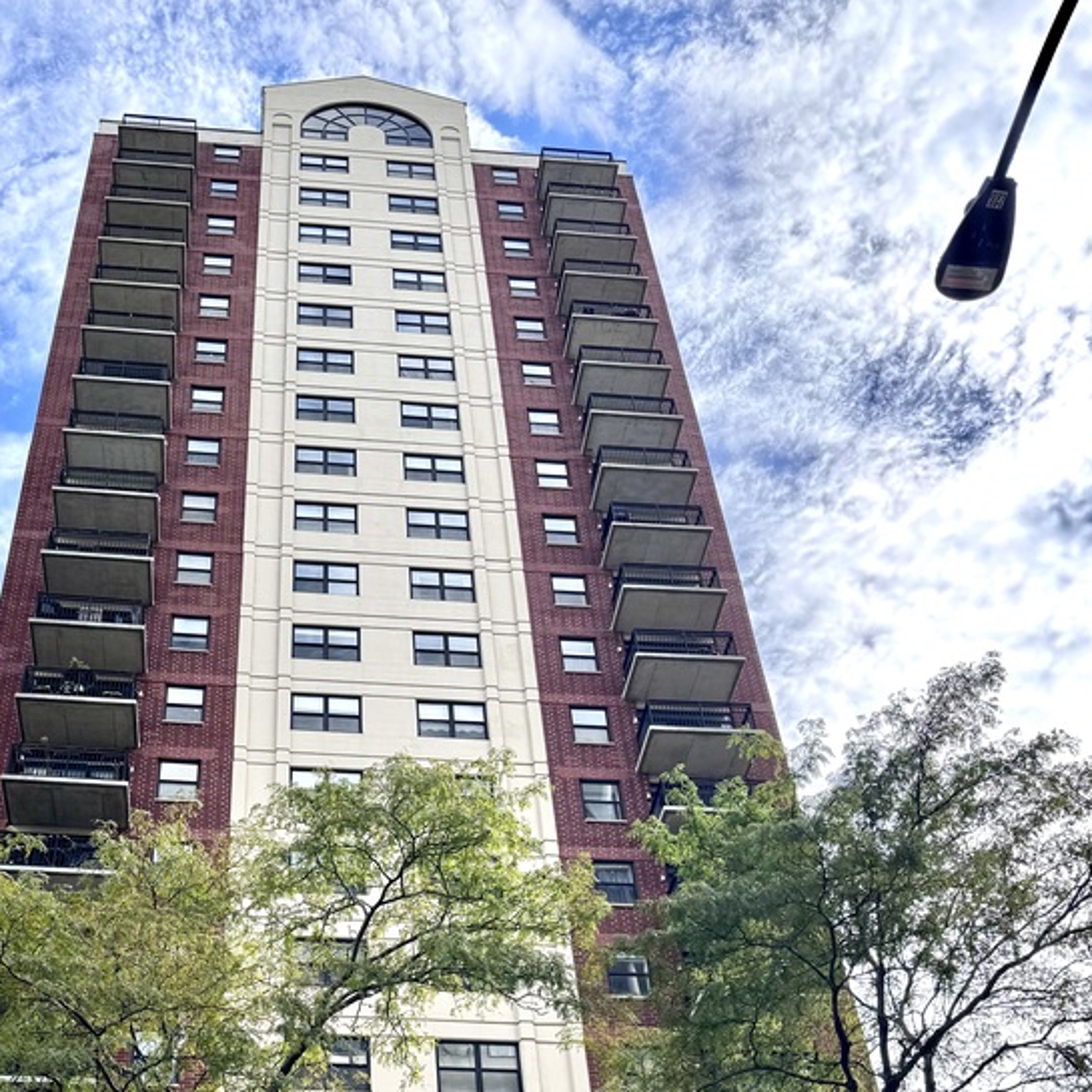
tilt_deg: +38.3
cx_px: 357
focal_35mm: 42
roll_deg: +1.2
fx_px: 1499
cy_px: 968
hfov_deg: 39.5
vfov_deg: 37.6
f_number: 1.78
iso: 80
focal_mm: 6.76
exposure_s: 1/3802
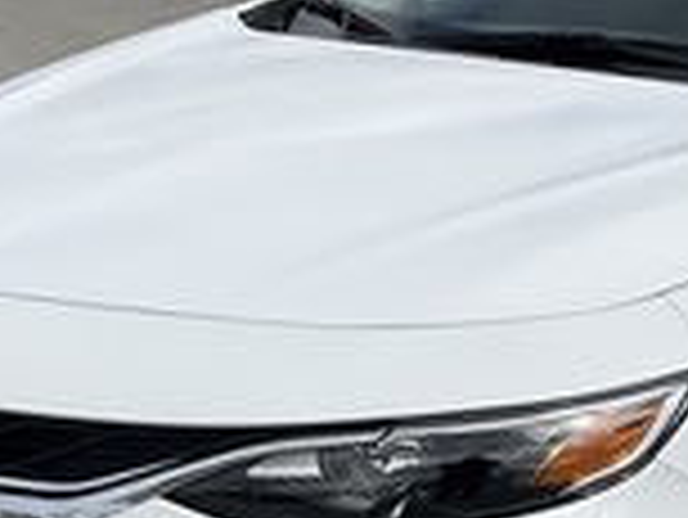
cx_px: 679
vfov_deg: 12.2
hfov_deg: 16.0
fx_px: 2407
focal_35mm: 121
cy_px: 464
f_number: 1.8
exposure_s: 1/3125
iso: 25
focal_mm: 3
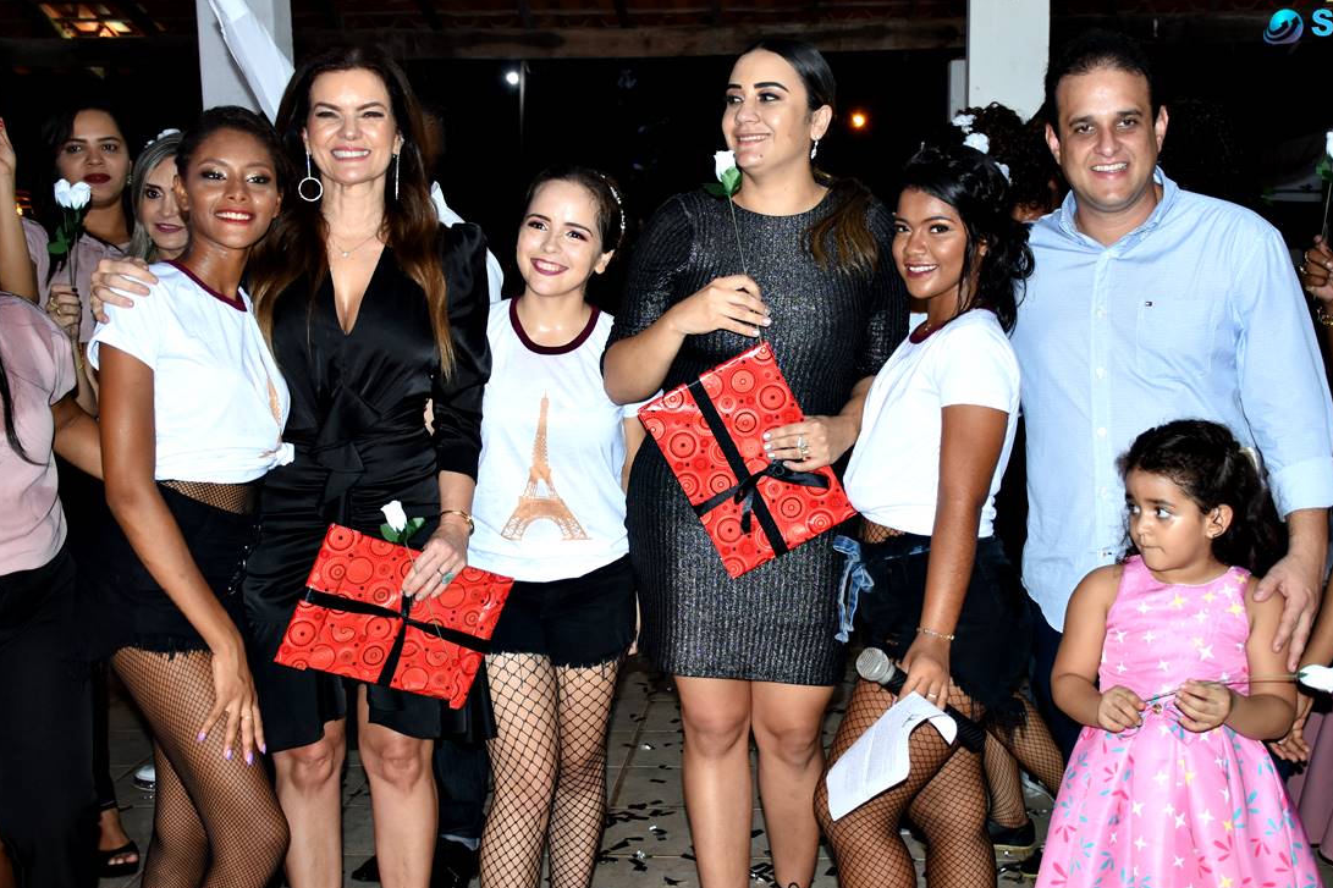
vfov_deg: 30.1
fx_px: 1649
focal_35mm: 45
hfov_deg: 44.0
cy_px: 467
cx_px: 726
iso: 800
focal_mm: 27
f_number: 4
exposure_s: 1/100
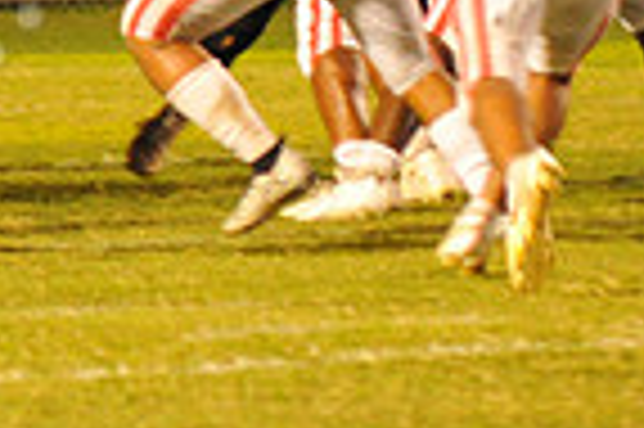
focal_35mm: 813
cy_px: -266
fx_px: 14527
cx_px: -284
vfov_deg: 1.7
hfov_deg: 2.5
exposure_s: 1/160
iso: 5000
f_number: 5
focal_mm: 200
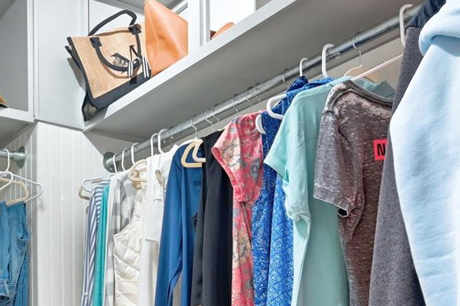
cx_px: 77
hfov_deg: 42.9
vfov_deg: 28.4
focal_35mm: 43
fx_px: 549
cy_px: 332
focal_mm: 14
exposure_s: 1/2.5
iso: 400
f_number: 8
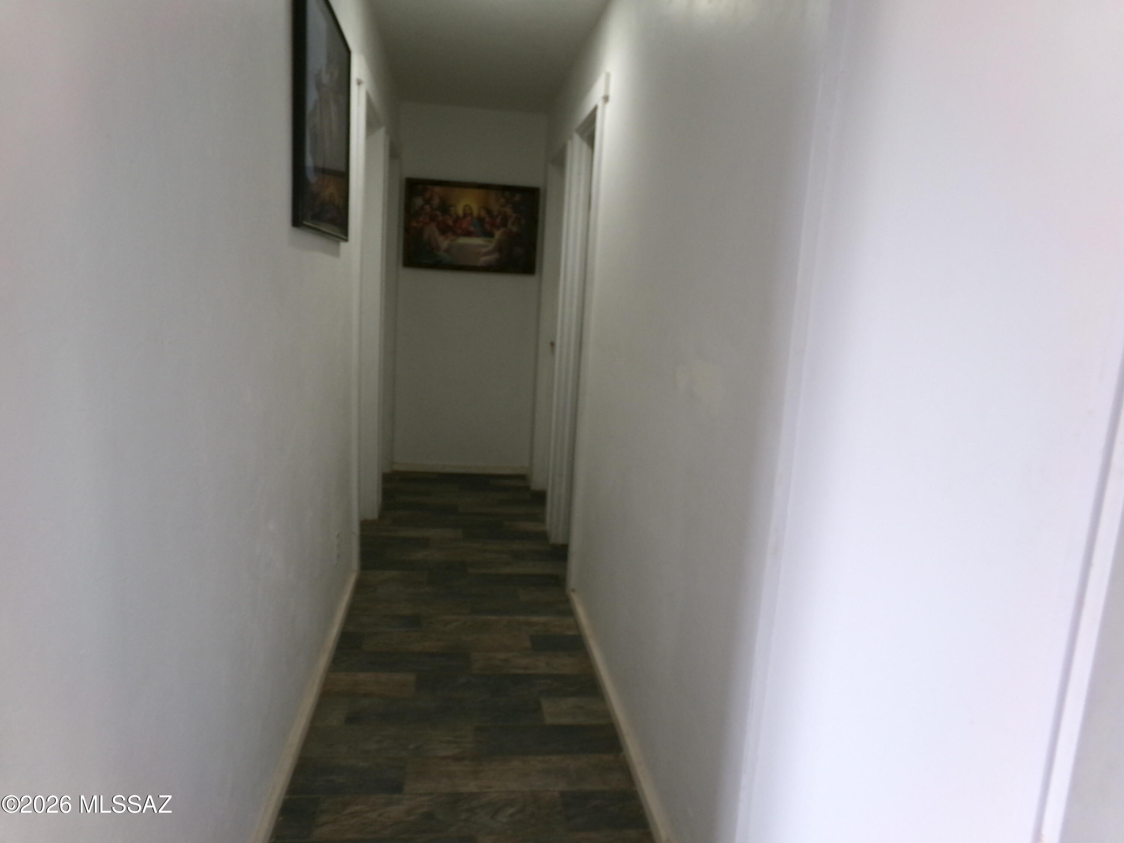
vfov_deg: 56.8
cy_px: 422
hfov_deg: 71.6
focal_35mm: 24
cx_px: 562
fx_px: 779
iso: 255
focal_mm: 4.3
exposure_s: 1/17
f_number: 3.7
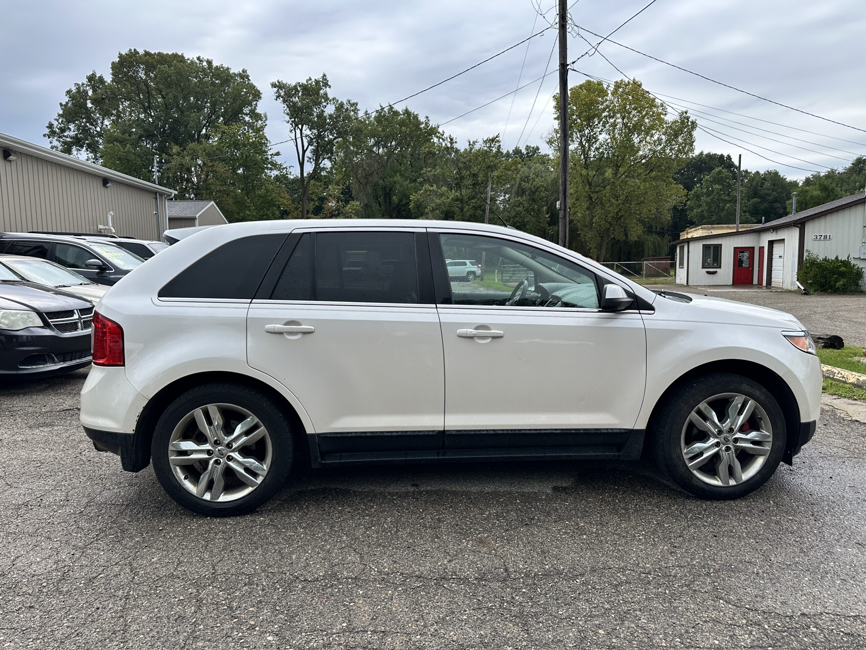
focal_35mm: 24
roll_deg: +1.2
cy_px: 325
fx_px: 600
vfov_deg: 56.8
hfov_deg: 71.6
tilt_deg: -4.3
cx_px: 433
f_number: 1.78
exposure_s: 1/1119
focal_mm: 6.86
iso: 80
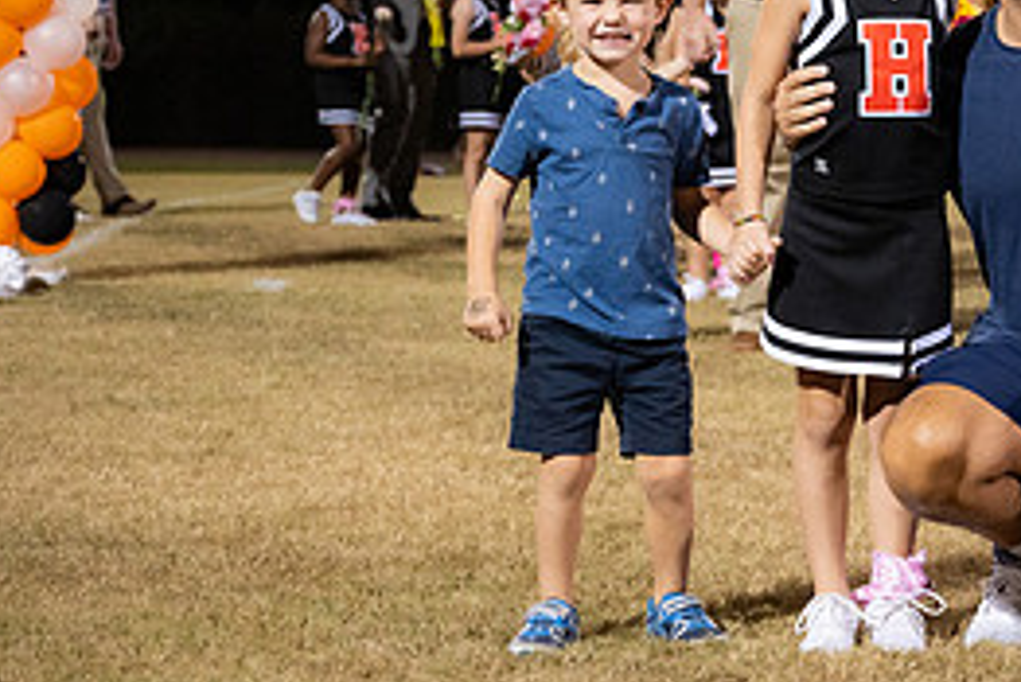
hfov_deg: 16.1
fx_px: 3575
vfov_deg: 10.9
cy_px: 234
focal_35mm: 126
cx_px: 853
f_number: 4
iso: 3200
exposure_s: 1/250
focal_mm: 57
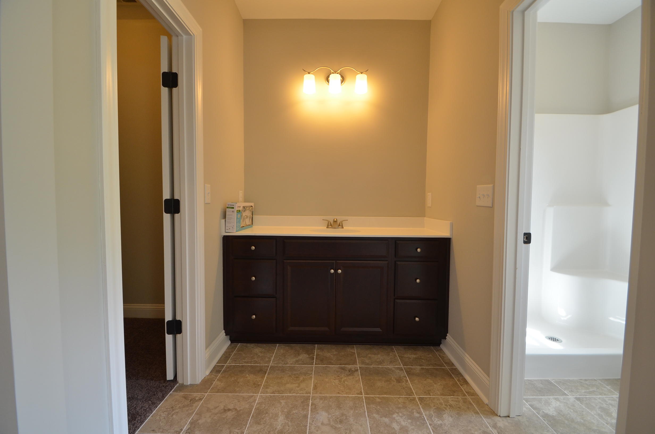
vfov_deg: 77.1
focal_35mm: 15
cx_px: 328
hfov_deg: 100.5
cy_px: 217
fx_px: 272
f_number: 4.5
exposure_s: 1/80
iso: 400
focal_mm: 10
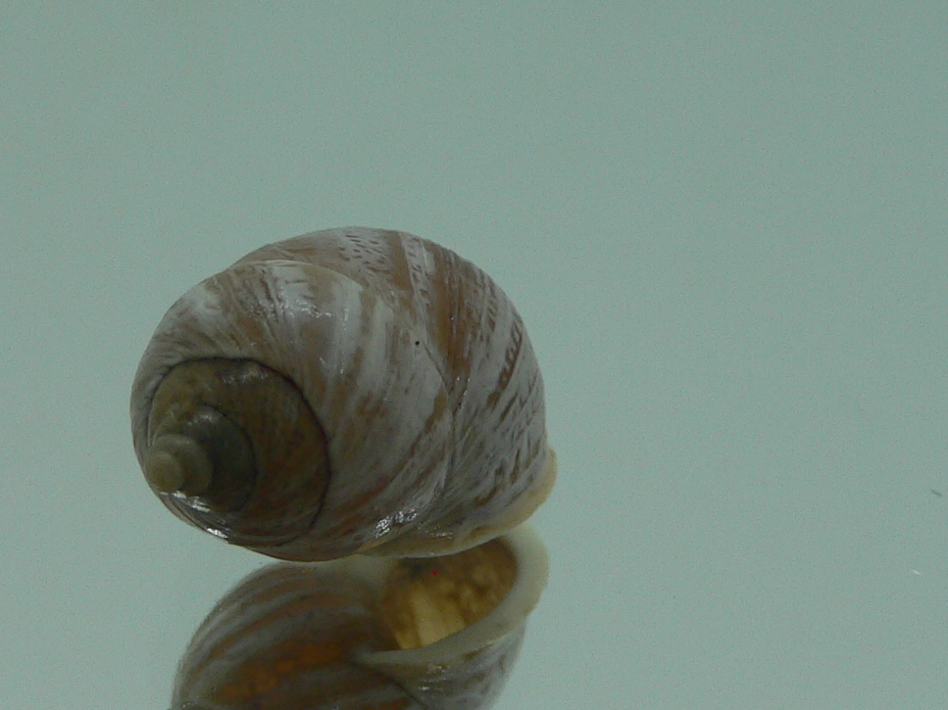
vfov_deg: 20.1
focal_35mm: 73
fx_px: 1999
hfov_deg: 26.5
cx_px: 324
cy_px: 427
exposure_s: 1/60
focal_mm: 4.6
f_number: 2.8
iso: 80
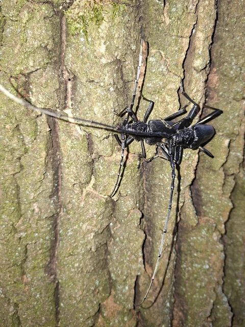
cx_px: 122
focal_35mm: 23
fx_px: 217
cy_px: 164
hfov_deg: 58.9
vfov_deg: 73.9
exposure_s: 1/100
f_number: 1.8
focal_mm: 5.54
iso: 160
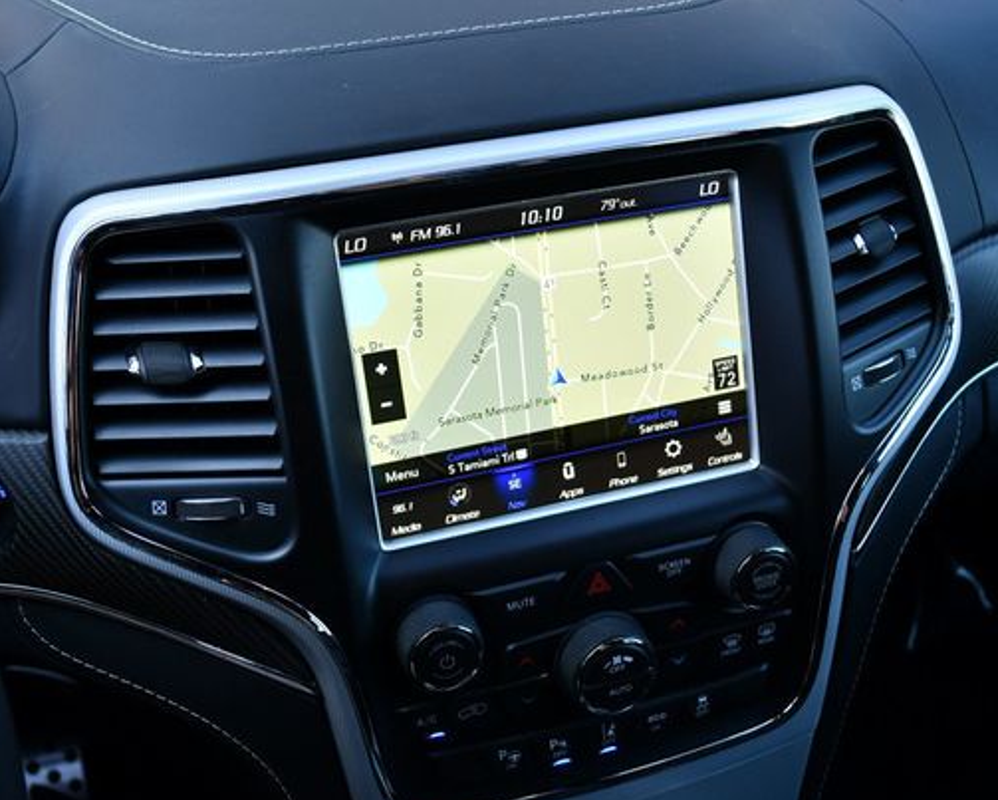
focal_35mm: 43
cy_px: 423
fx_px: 1271
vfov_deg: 34.9
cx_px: 442
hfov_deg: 42.8
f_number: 3.5
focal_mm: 18
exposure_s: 1/250
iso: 400
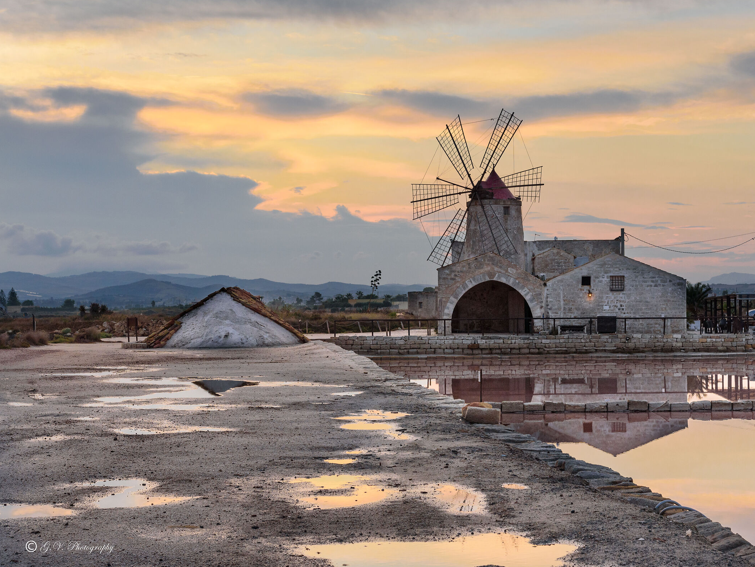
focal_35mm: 68
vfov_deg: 21.6
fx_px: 1483
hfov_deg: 28.5
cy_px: 283
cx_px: 429
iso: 400
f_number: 9
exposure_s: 1/320
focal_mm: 62
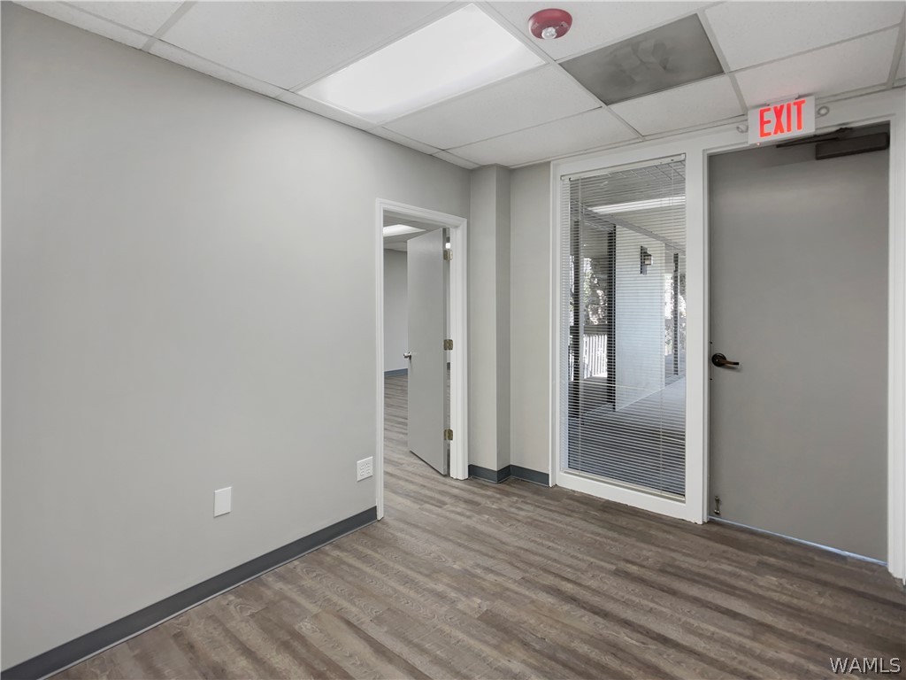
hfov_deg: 67.3
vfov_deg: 53.1
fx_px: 680
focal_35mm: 26
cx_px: 453
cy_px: 340
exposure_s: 1/120
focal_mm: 5.7
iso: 40
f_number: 1.5
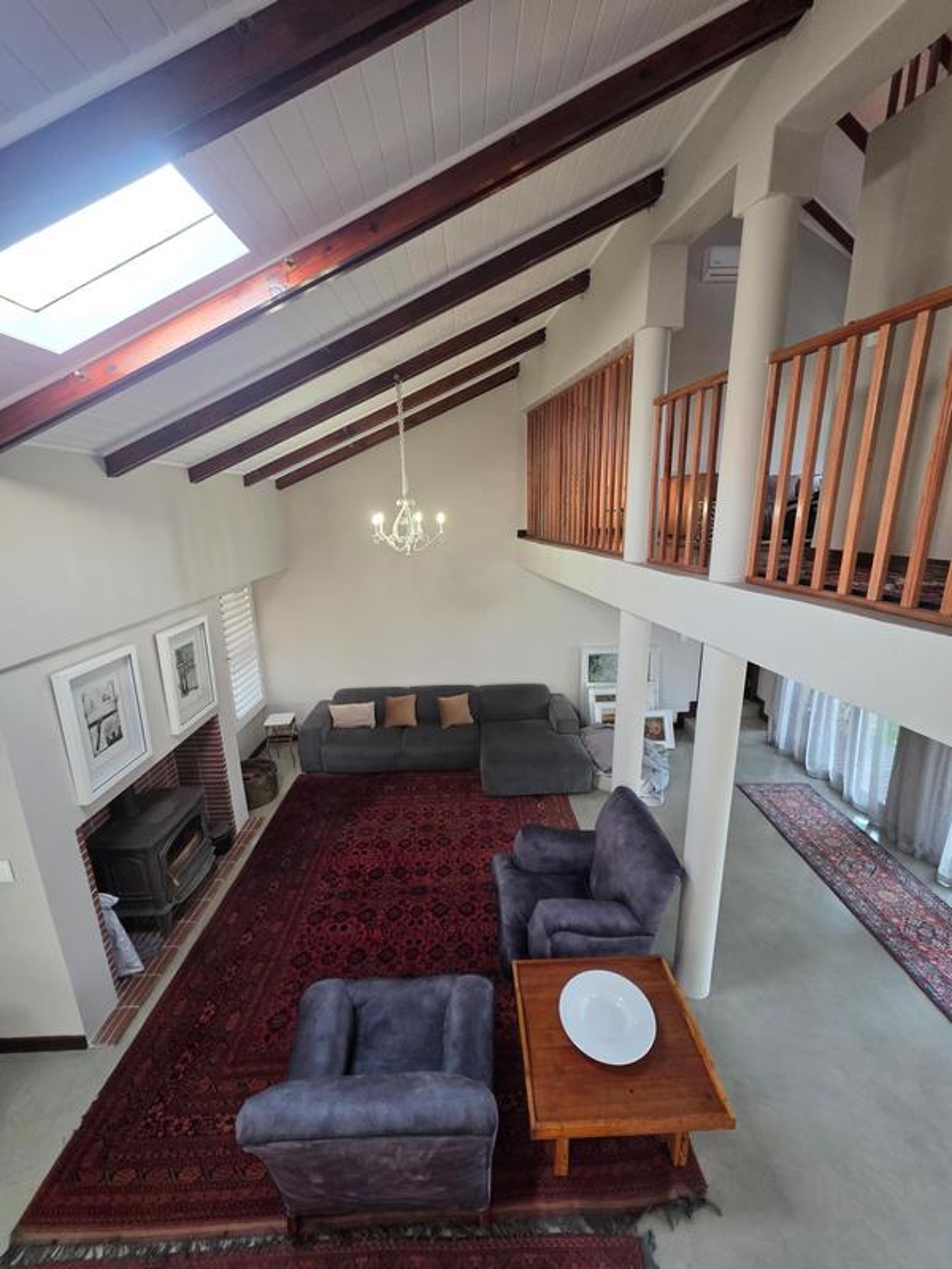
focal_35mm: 13
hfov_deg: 89.9
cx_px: 476
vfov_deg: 106.2
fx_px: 477
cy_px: 634
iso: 250
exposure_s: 1/100
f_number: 1.9
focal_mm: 2.2
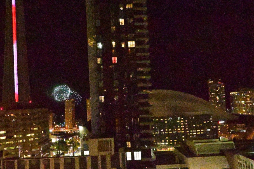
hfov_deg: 51.9
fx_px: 261
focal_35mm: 37
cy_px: 91
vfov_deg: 35.9
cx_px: 121
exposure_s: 1/160
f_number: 6.3
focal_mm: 16
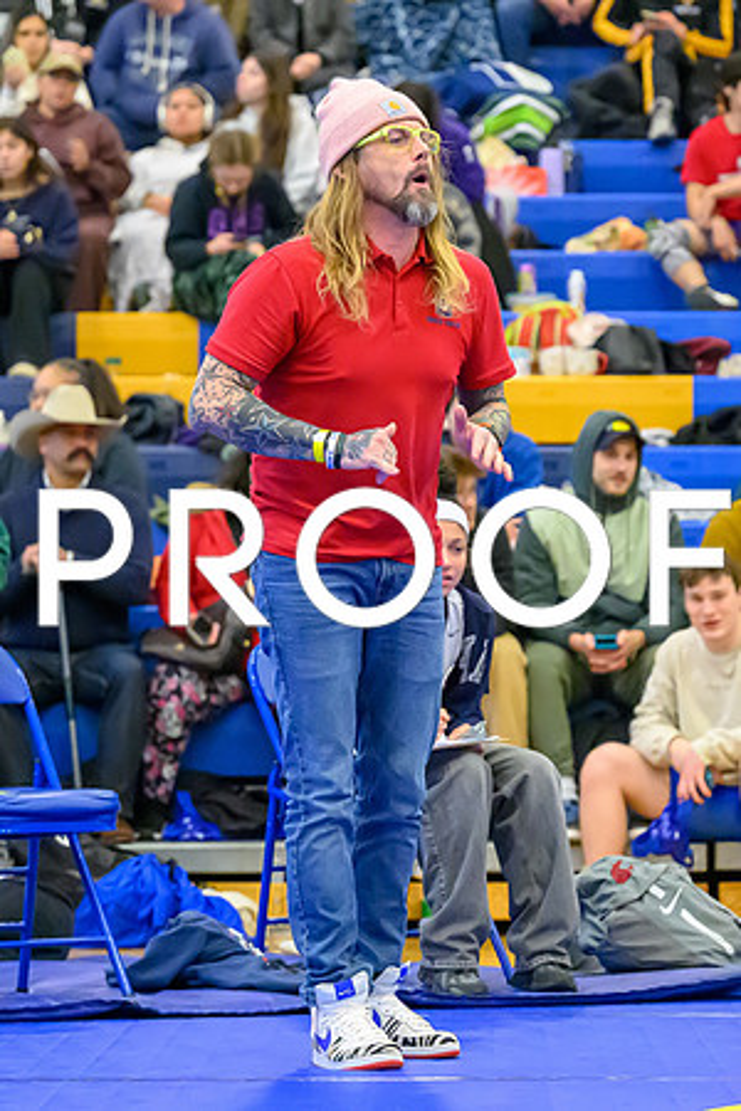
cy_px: 468
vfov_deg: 13.3
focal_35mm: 155
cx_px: 428
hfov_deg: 8.9
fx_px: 4783
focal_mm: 82
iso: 10000
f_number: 2.8
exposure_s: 1/640
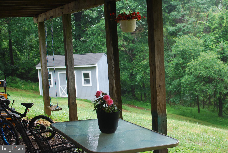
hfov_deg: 37.8
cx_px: 114
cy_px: 76
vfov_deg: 25.8
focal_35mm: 52
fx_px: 333
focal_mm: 35
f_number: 4
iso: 200
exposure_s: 1/60
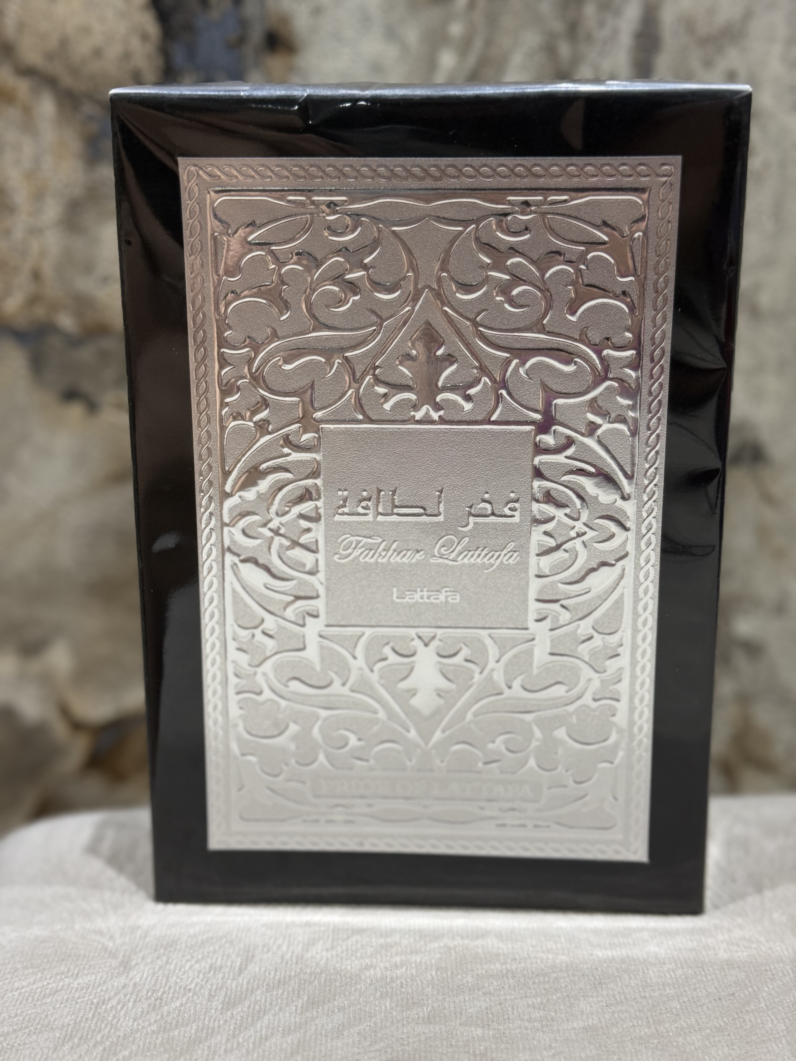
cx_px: 398
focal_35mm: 48
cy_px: 530
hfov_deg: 30.3
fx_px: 1472
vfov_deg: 39.7
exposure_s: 1/60
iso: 125
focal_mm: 6.76
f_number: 1.78
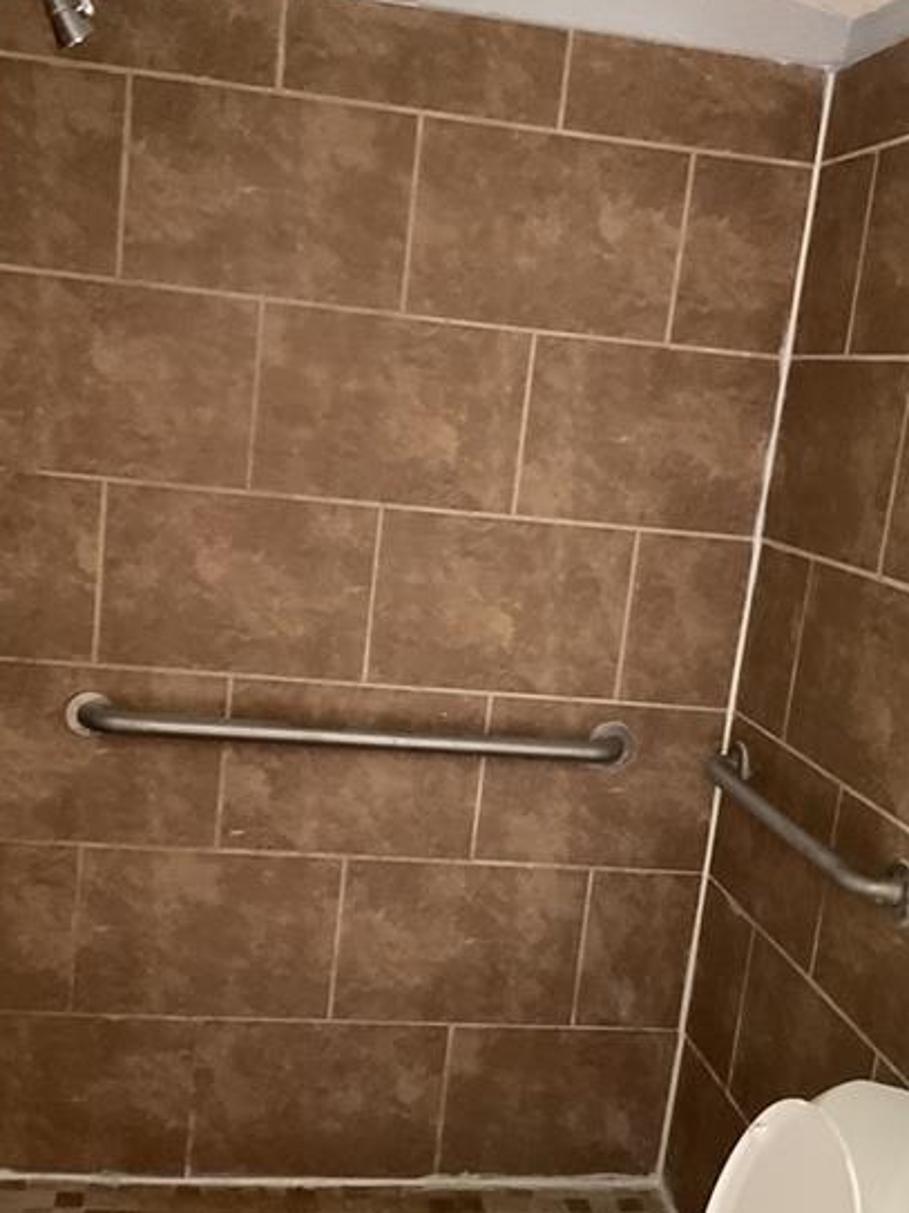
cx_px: 447
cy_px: 655
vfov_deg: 45.7
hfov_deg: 35.1
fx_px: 1436
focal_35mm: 41
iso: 320
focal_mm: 3
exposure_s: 1/30
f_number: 1.8
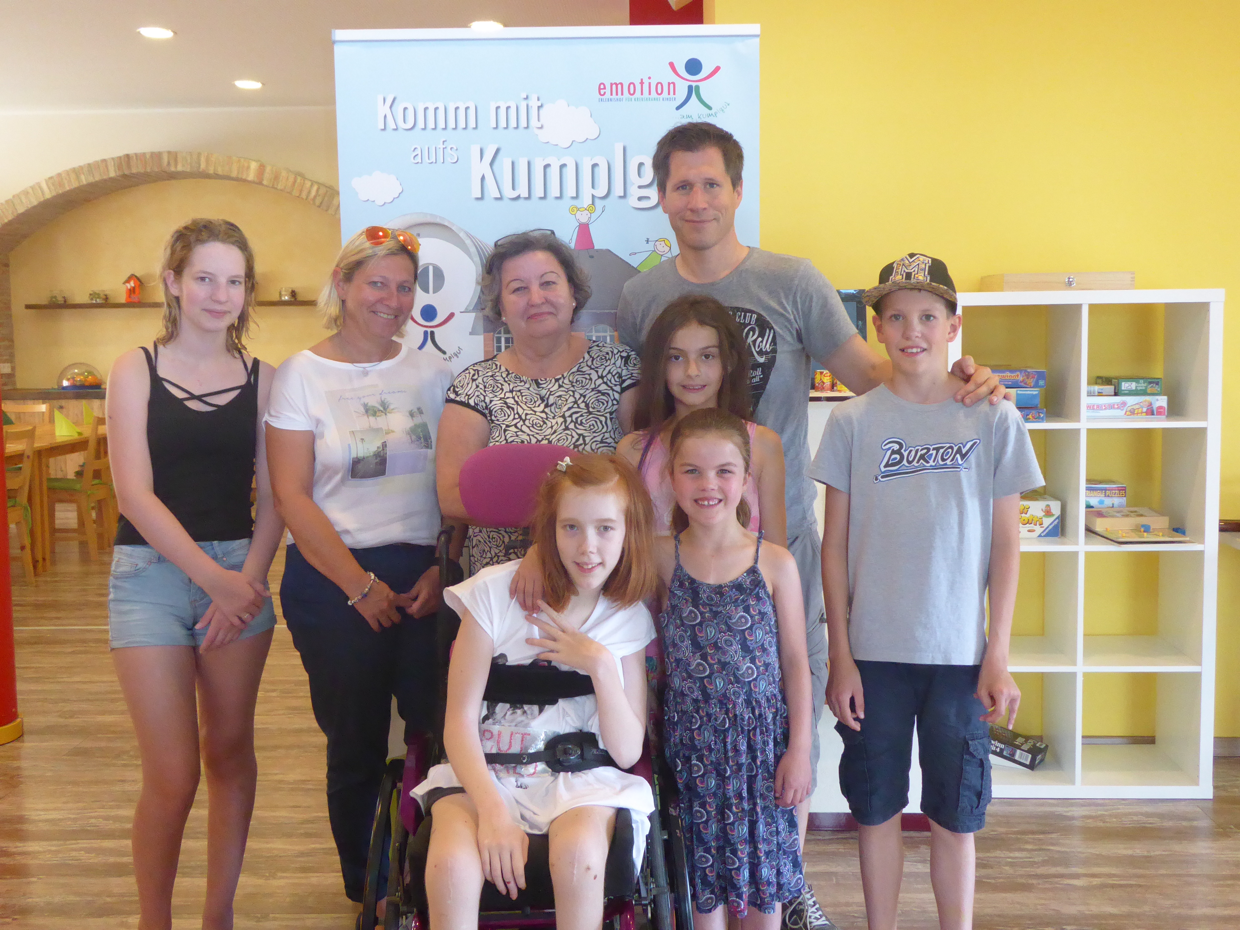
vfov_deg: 36.8
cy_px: 465
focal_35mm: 39
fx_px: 1397
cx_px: 620
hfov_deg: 47.9
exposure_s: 1/60
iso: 800
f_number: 3.7
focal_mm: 6.7
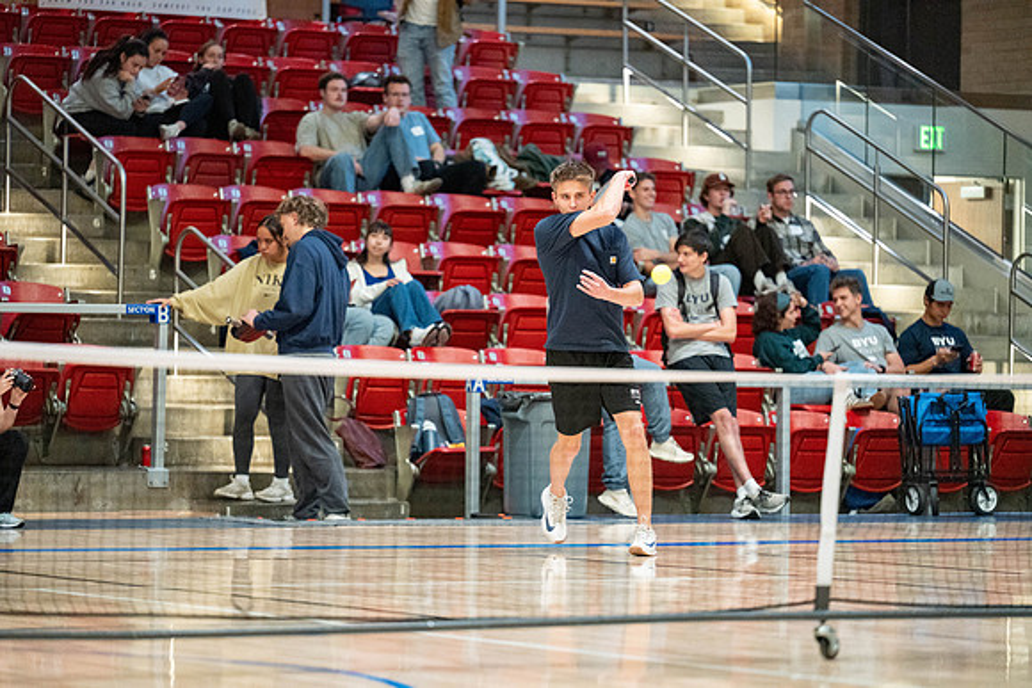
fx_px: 4588
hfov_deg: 12.8
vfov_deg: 8.6
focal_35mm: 160
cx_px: 516
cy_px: 344
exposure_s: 1/500
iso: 5000
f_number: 2.8
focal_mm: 160
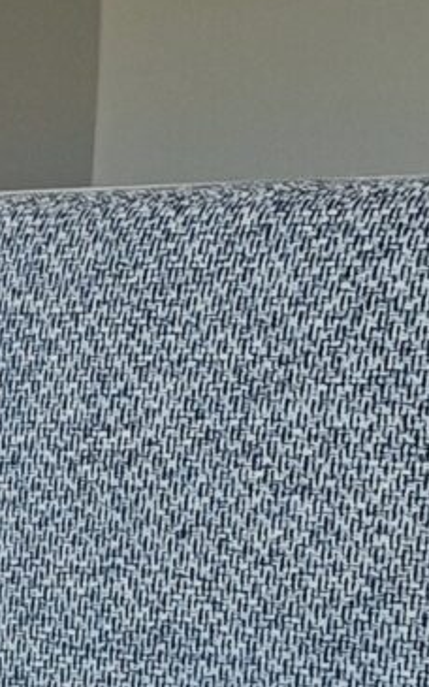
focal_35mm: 201
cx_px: -800
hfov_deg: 6.1
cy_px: 1304
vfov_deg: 9.8
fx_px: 3762
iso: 125
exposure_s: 1/100
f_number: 2
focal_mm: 6.83
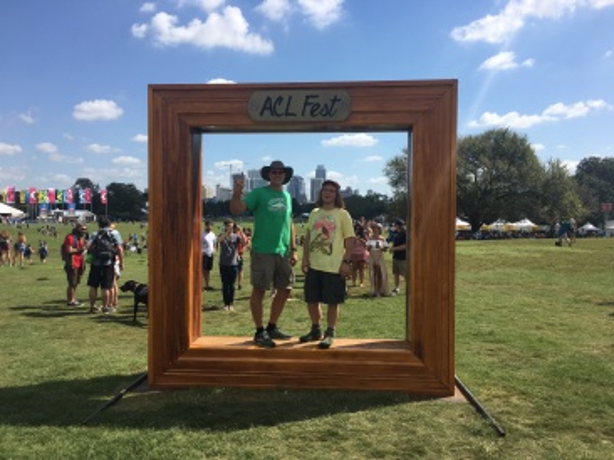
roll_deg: -0.3
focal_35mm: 29
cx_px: 307
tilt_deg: -1.4
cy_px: 230
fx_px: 514
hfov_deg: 61.7
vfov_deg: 48.2
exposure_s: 1/1832
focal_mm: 4.15
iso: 25
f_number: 2.2
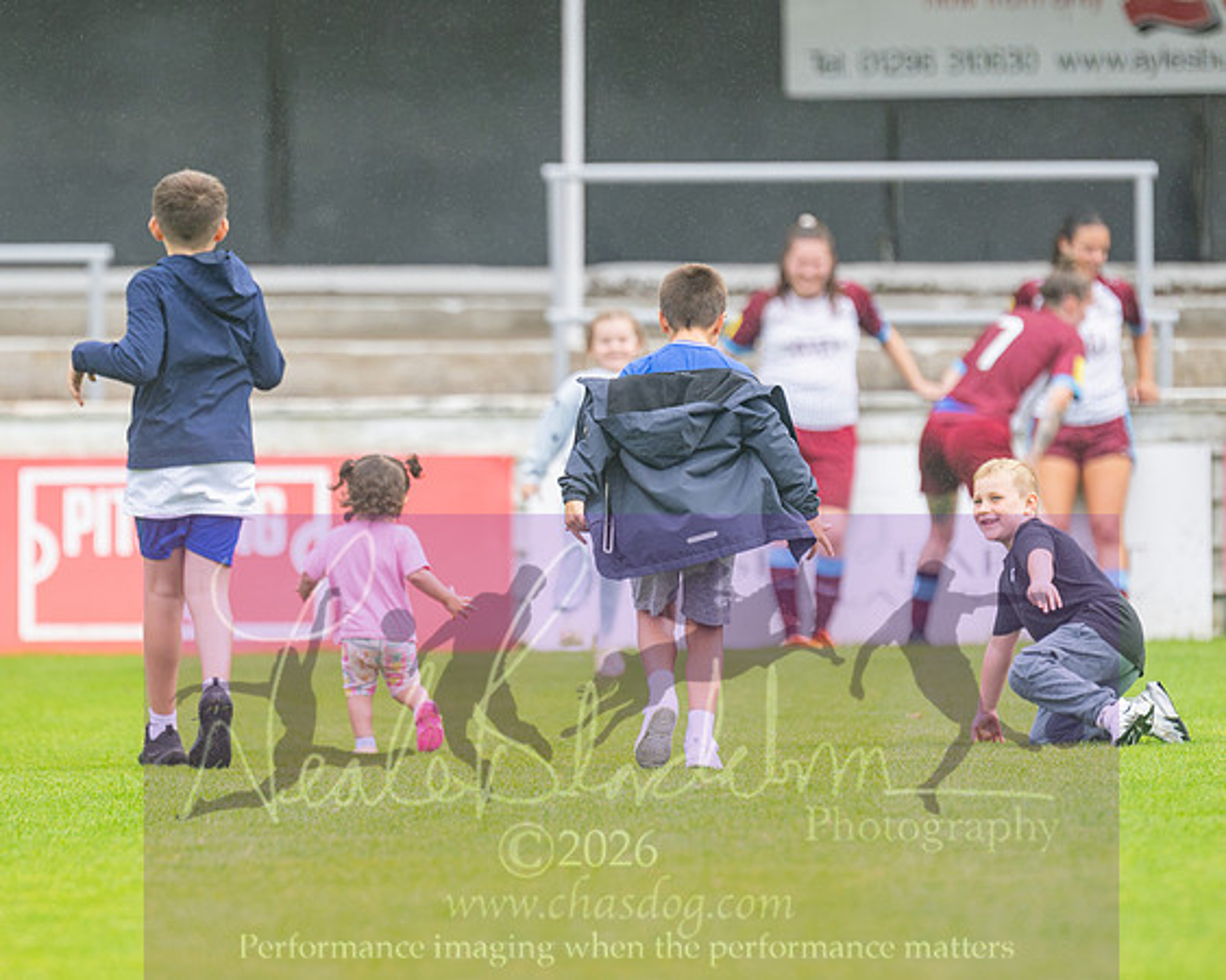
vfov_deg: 2.7
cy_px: 490
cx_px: 521
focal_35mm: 582
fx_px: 21113
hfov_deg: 3.3
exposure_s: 1/1600
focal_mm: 300
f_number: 2.8
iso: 450
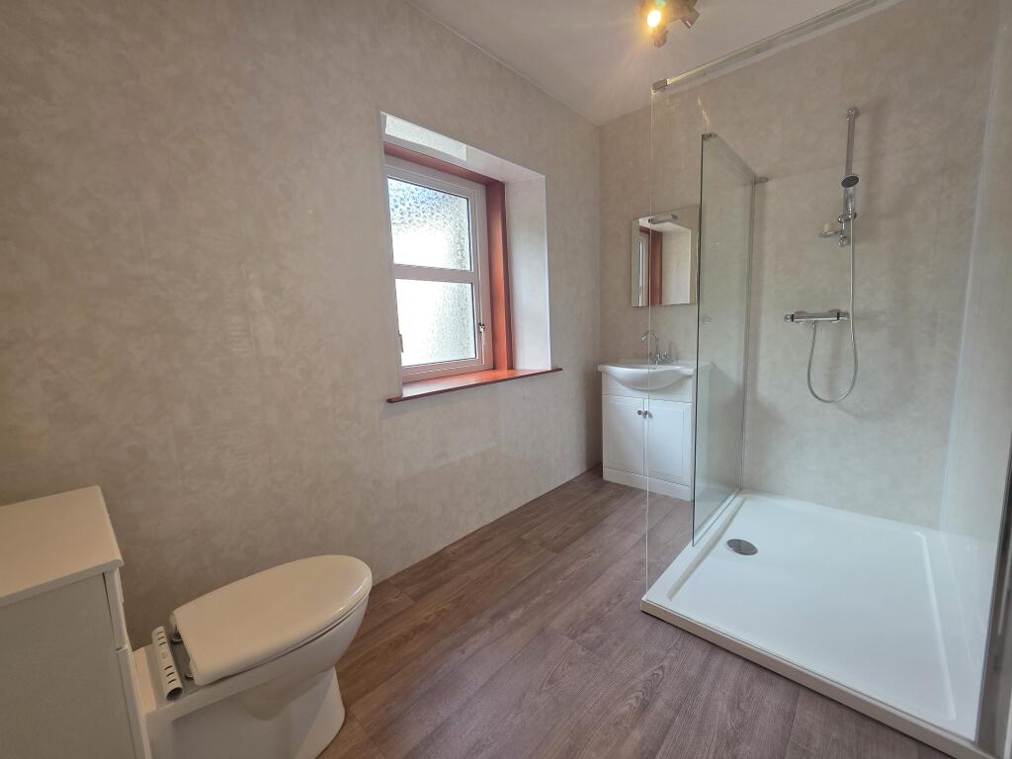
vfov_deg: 89.9
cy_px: 380
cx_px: 506
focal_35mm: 13
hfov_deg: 106.2
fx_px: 380
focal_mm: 2.2
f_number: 1.9
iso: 160
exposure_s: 1/100
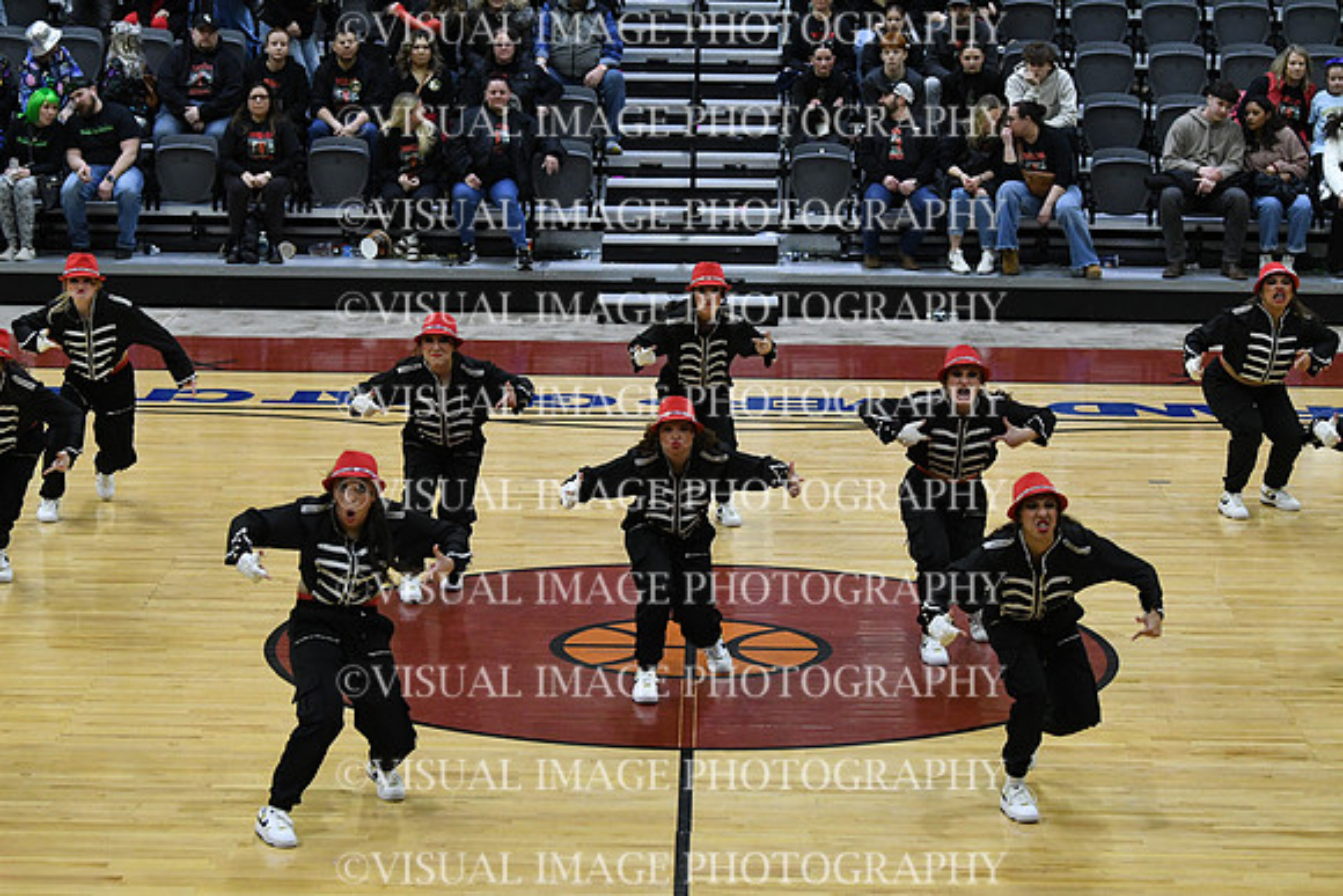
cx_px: 672
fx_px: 4030
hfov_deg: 18.9
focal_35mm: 108
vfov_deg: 12.7
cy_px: 448
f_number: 3.5
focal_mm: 72
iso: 3200
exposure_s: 1/400
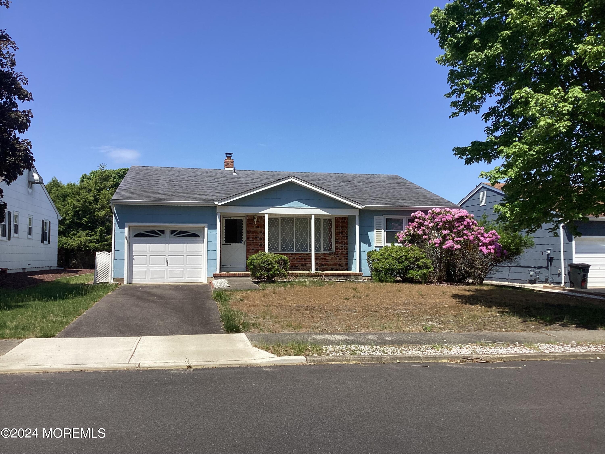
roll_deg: +1.5
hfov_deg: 58.4
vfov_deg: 45.4
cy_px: 227
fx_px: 542
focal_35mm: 31
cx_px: 302
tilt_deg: +3.4
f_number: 2.4
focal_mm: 3.3
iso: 25
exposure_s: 1/1456
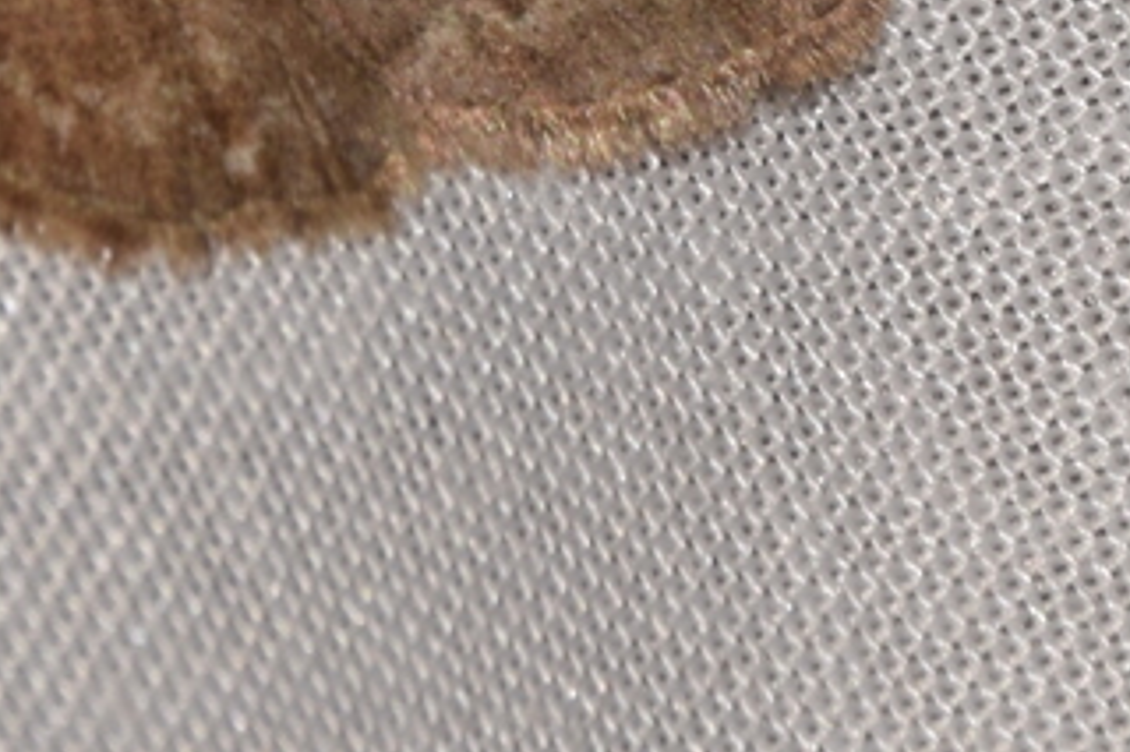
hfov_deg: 3.3
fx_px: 19795
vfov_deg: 2.2
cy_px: -318
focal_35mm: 631
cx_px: -72
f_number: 16
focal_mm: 140
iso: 100
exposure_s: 1/200
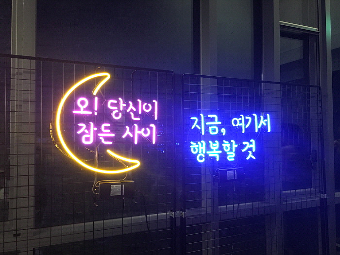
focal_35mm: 29
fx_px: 285
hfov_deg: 61.7
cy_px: 128
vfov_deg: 48.2
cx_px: 170
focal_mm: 4.15
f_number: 2.2
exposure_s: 1/24
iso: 200
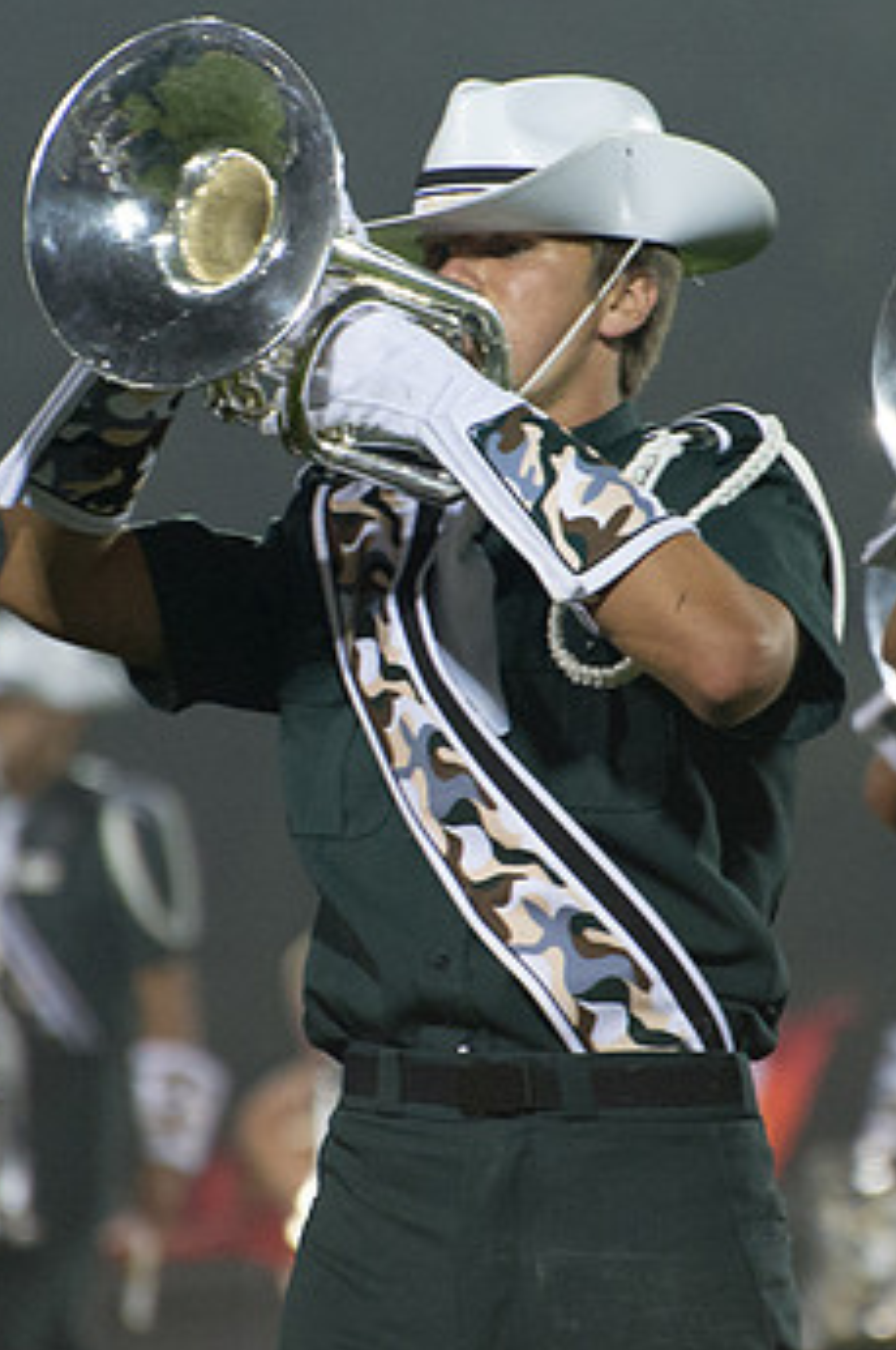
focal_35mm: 608
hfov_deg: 2.3
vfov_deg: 3.4
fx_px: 22766
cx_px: 665
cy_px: 561
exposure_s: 1/160
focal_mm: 240
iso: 4000
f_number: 5.3
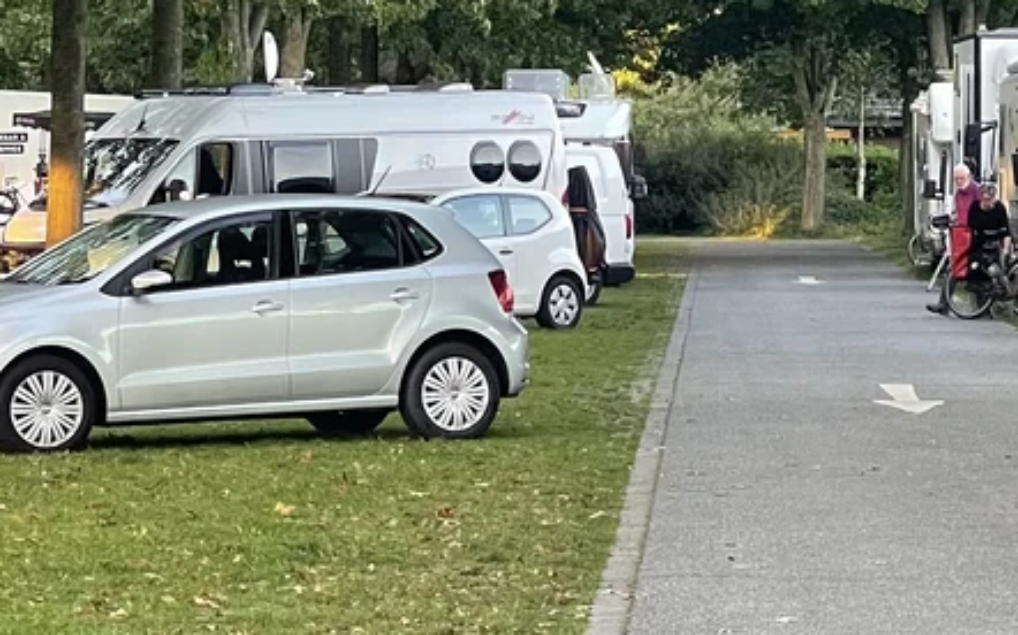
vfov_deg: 6.1
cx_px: 949
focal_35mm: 215
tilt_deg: +1.0
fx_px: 5963
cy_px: 92
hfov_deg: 9.7
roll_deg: -0.9
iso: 160
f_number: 2.2
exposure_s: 1/99
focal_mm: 7.5
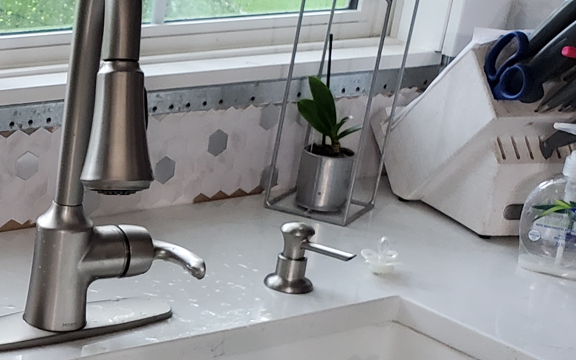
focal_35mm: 82
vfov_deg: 15.7
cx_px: -188
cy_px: 329
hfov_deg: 22.4
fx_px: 1287
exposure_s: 1/40
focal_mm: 4.3
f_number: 2.4
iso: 250
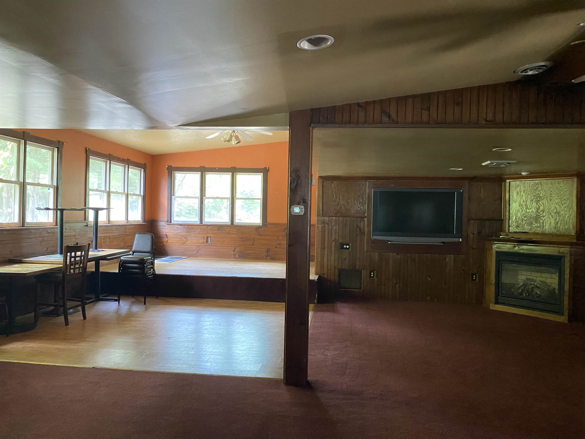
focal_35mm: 26
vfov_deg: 53.1
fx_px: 439
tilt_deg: -1.4
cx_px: 292
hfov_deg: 67.3
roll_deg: -0.9
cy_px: 220
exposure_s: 1/45
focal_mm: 4.25
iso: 500
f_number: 1.8
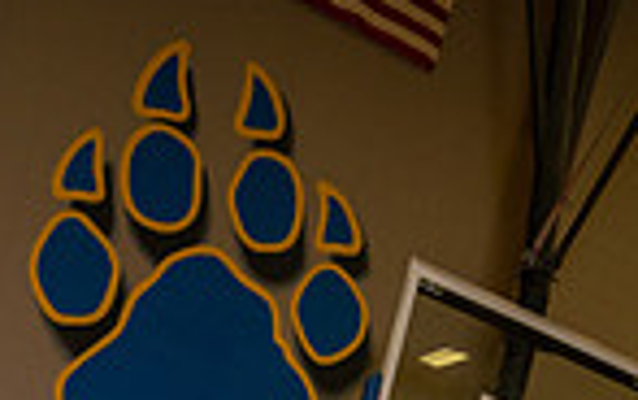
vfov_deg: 12.8
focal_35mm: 78
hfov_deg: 26.4
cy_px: 965
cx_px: 260
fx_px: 1357
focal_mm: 25
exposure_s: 1/200
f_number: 9
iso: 640
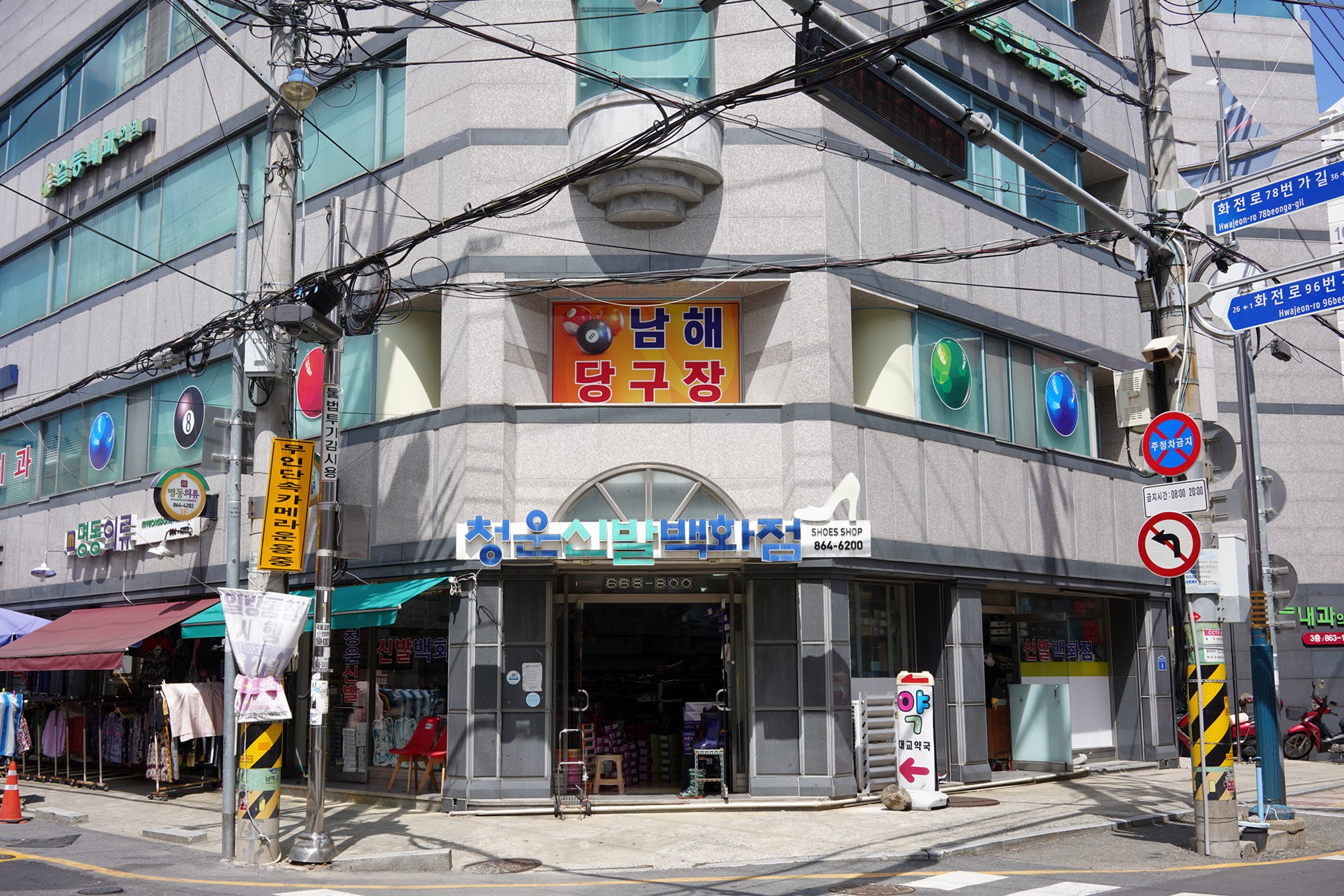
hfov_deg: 54.4
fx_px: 1307
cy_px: 448
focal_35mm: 35
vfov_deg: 37.9
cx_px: 672
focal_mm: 35
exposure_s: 1/100
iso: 100
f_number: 11
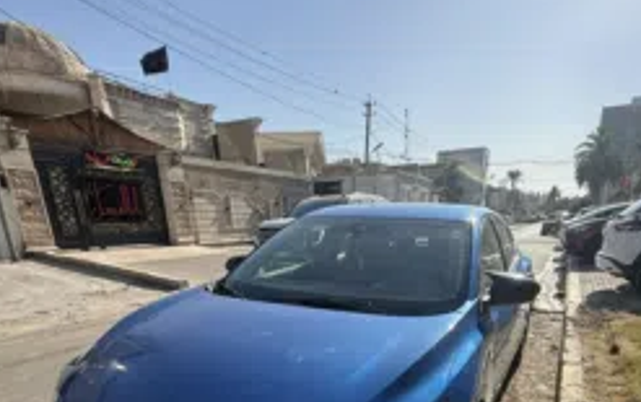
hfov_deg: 74.4
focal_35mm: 24
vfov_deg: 45.6
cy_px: 373
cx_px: 361
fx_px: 420
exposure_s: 1/1368
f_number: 2.2
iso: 64
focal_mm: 2.22
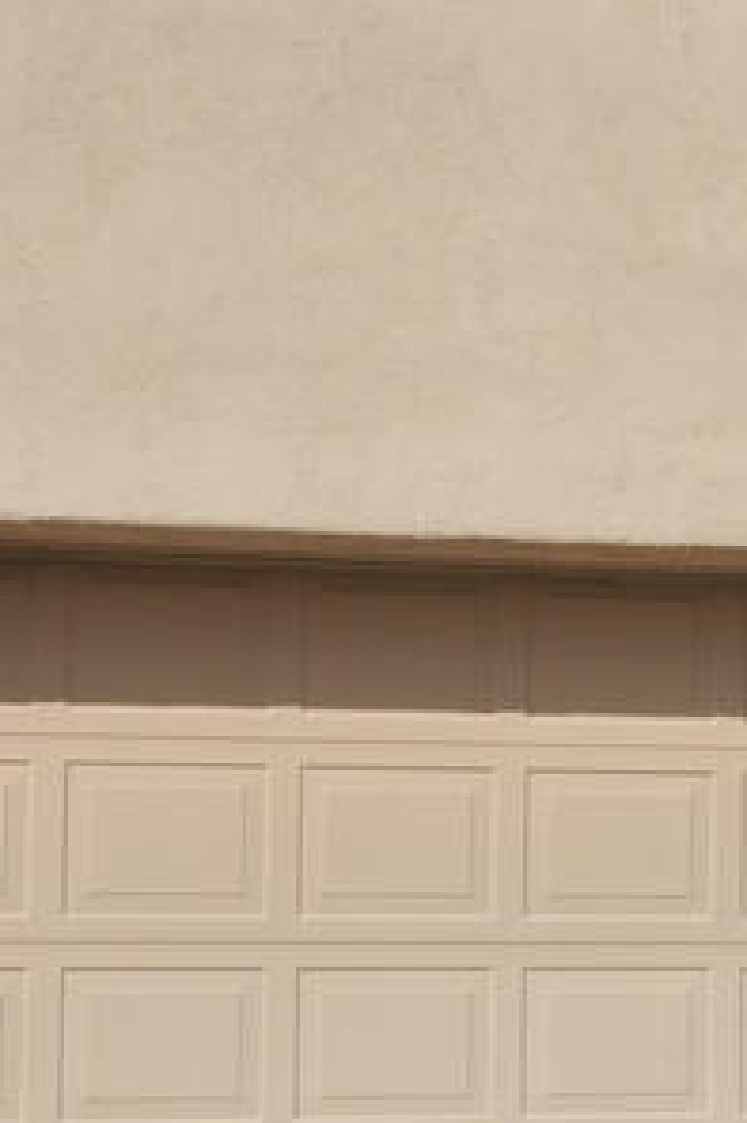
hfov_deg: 11.4
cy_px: 709
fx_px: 3552
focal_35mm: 114
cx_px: 1232
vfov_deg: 17.9
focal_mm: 22
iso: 320
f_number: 18
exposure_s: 1/250
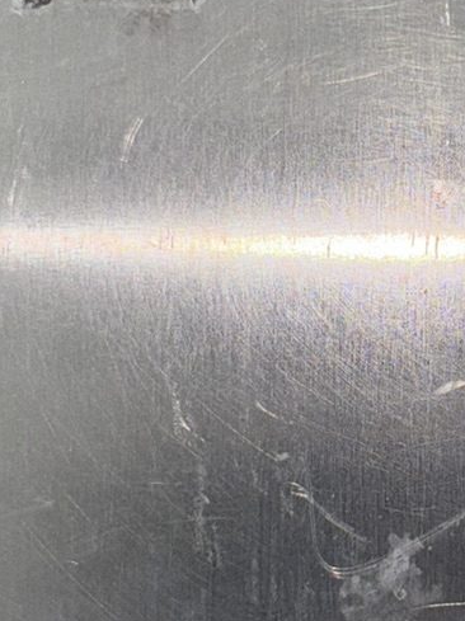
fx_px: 1955
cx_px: 487
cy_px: 309
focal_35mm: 109
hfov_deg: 13.3
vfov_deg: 18.1
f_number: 1.6
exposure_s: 1/60
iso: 32
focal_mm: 5.96
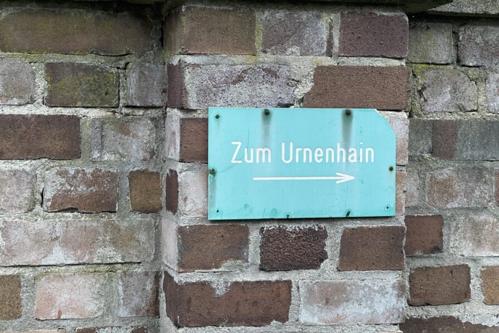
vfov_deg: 17.9
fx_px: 1053
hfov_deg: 26.7
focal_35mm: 76
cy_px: 151
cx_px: 254
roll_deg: -1.2
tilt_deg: -2.2
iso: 125
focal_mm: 7.5
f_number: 2.2
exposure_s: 1/121
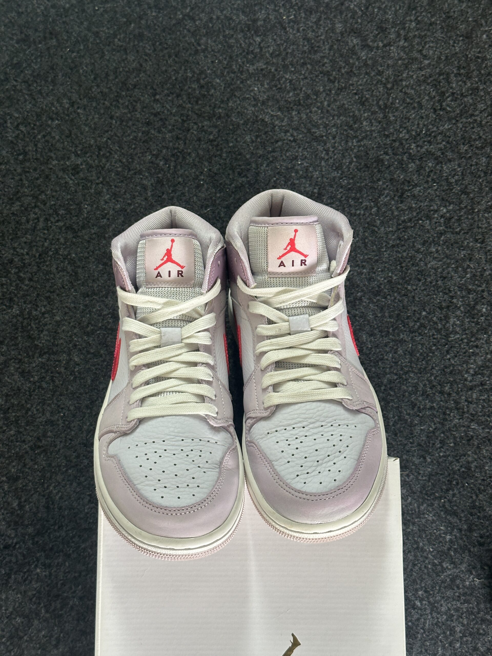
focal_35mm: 48
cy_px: 328
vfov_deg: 39.7
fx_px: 910
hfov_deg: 30.3
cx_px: 246
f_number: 1.78
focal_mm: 6.86
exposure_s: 1/50
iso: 160
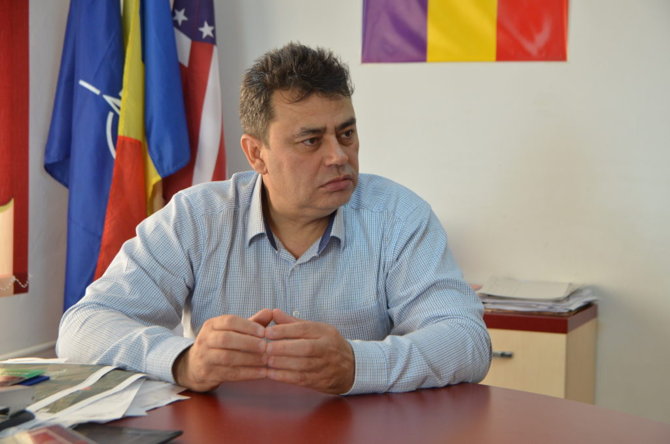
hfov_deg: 27.0
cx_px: 335
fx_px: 1393
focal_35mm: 75
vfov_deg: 18.1
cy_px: 222
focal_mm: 50
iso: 1000
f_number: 4
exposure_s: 1/80
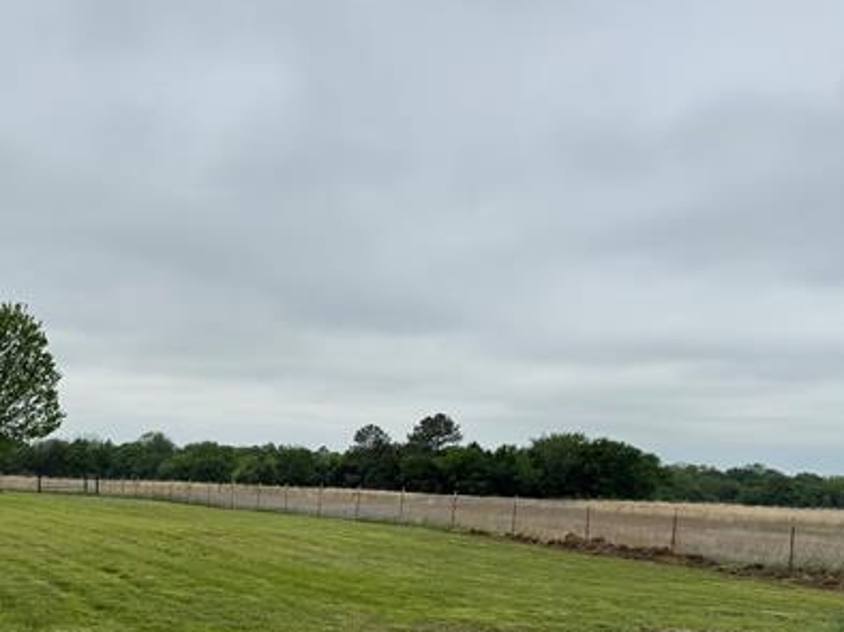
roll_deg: -2.6
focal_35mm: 39
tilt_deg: -2.2
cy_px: 476
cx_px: 206
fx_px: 950
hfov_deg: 46.1
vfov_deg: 35.9
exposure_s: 1/4950
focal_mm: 6.76
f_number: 1.78
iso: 80
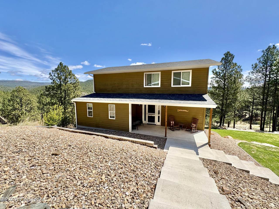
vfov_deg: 85.7
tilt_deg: -6.3
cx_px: 140
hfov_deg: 102.1
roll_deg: -0.1
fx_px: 113
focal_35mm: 14
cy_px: 104
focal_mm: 2.22
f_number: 2.2
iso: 64
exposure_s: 1/1110
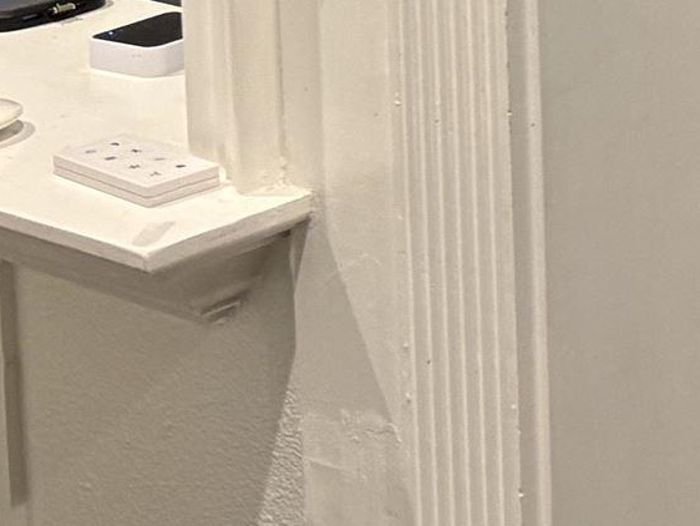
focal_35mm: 142
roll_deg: +0.7
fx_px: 2873
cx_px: 1809
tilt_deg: -4.7
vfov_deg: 9.6
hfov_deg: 11.1
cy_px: -617
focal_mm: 5.96
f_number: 1.6
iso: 160
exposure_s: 1/60
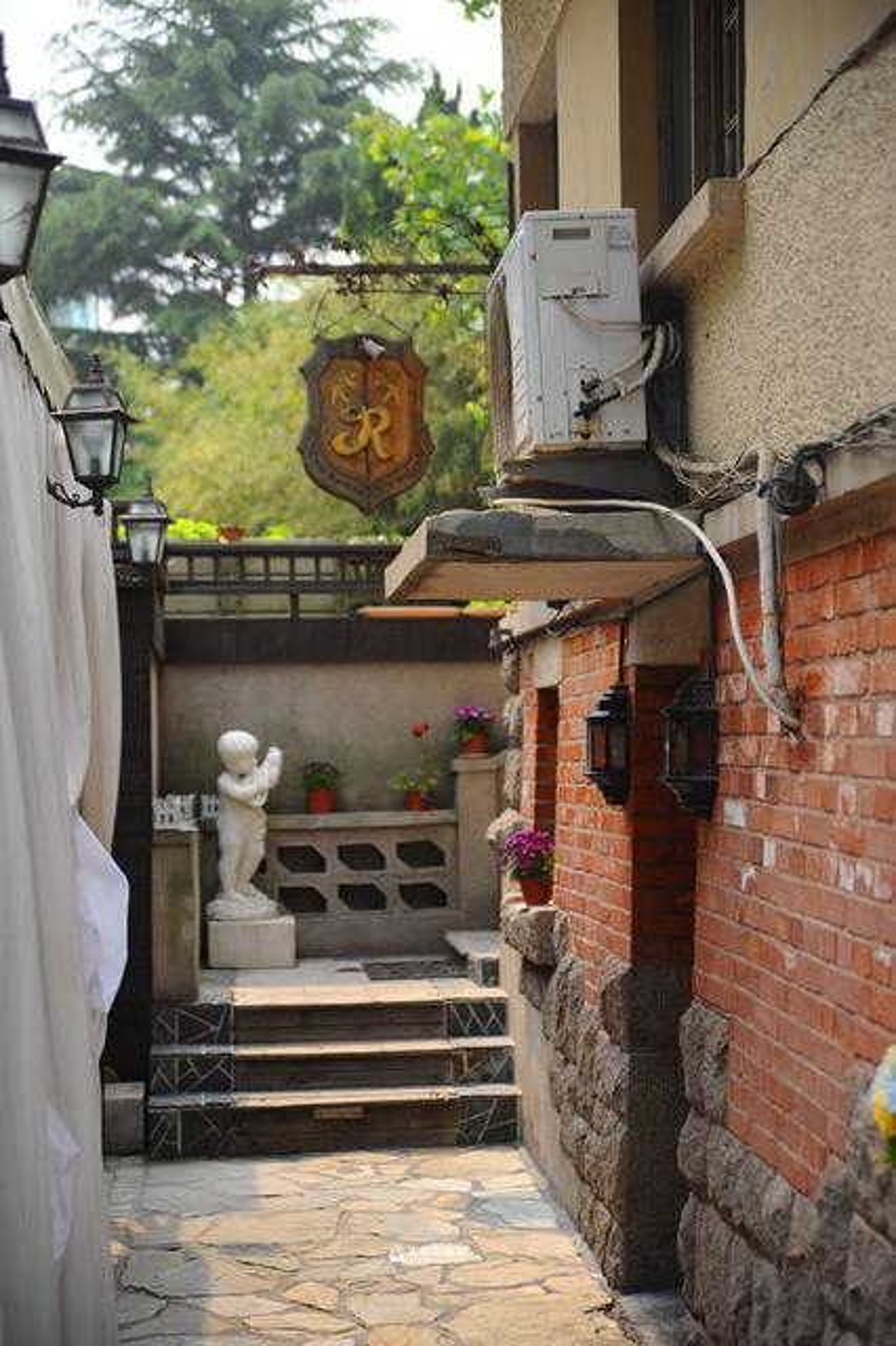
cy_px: 673
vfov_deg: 32.4
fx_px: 2317
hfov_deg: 21.9
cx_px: 448
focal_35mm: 62
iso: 200
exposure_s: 1/800
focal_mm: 62
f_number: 2.8
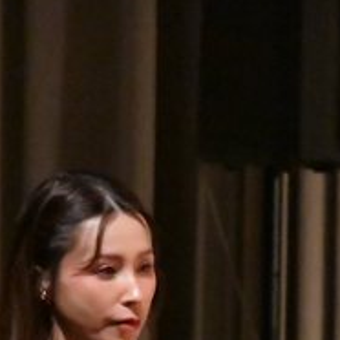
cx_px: 206
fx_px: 17691
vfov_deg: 1.1
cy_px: 455
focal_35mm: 1592
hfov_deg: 1.1
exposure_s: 1/400
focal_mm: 300
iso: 18000
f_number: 5.6
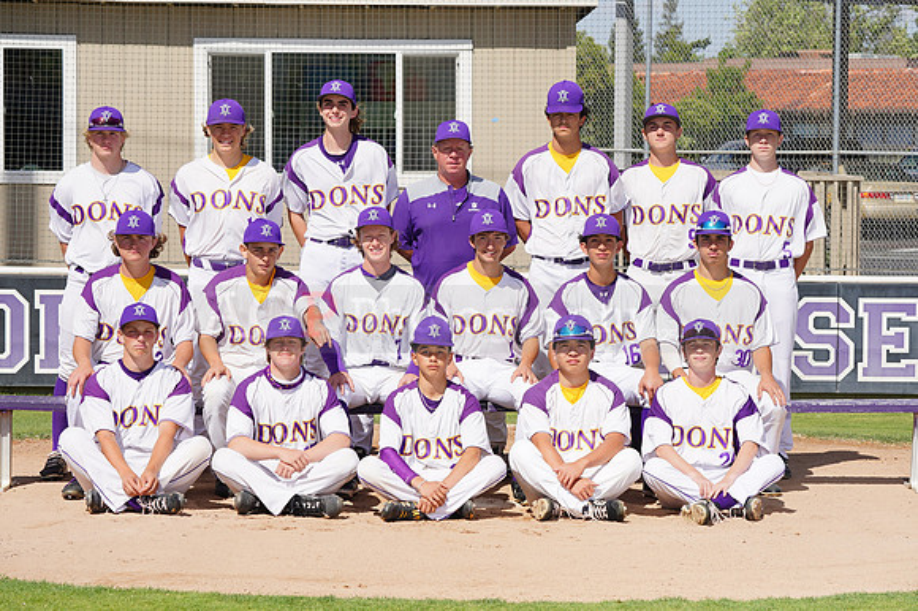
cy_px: 306
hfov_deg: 18.0
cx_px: 459
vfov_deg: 12.0
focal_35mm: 114
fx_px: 2905
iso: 100
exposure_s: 1/250
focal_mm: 114
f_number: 11
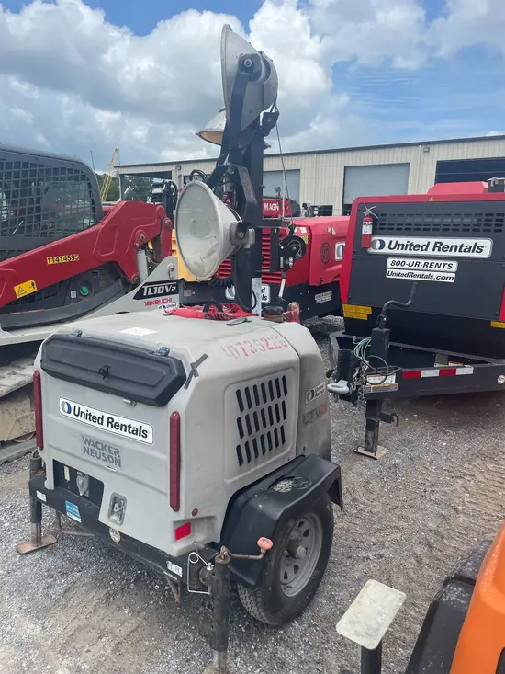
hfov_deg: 53.1
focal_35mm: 26
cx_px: 252
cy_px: 337
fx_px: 506
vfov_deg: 67.3
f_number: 1.6
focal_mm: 4.2
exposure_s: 1/3125
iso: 32
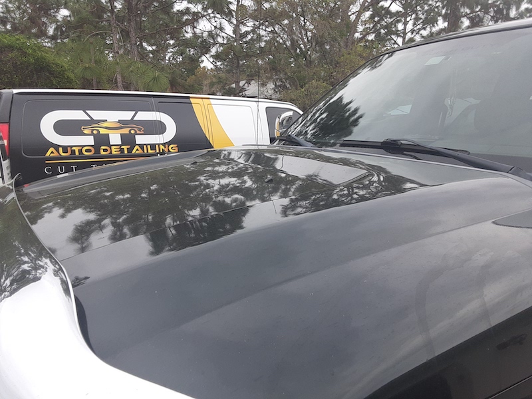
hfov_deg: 65.3
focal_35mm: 27
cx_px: 266
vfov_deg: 51.4
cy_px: 200
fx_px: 415
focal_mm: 2.91
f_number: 1.9
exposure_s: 1/384
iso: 40
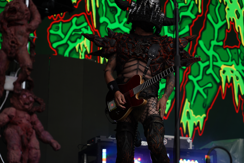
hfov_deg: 19.5
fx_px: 712
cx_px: 122
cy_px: 82
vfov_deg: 13.0
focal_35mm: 105
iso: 100
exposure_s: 1/125
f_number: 4
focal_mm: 105
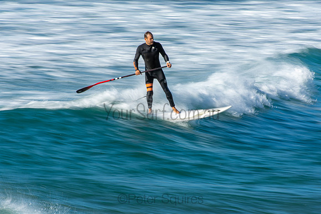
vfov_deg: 2.3
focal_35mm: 600
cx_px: 160
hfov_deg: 3.4
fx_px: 5351
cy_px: 107
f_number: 29
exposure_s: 1/20
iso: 100
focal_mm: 400
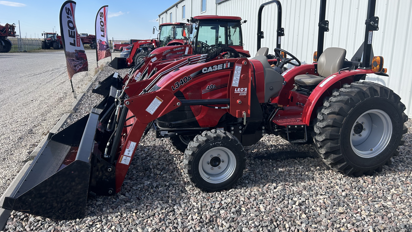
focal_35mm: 29
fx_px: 317
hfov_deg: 66.1
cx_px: 211
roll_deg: -1.6
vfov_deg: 40.1
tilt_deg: -9.9
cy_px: 100
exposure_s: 1/2841
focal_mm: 5.7
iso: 50
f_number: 1.5
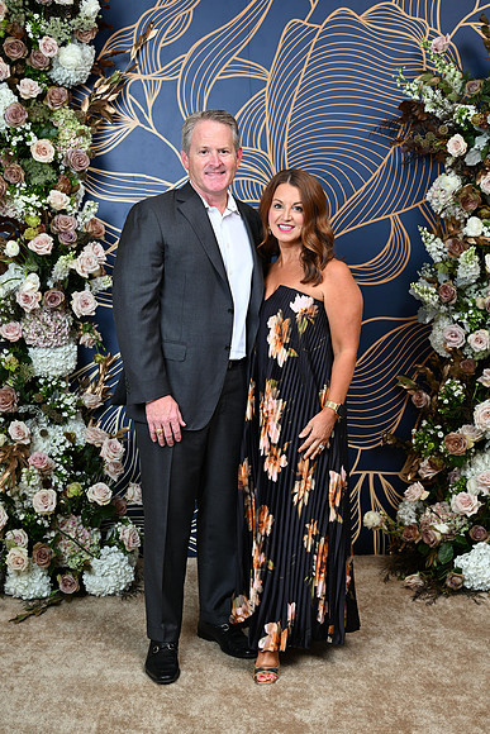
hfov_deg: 26.0
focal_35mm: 52
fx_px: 1061
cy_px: 367
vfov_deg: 38.2
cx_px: 245
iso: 125
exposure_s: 1/125
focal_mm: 52
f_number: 5.6
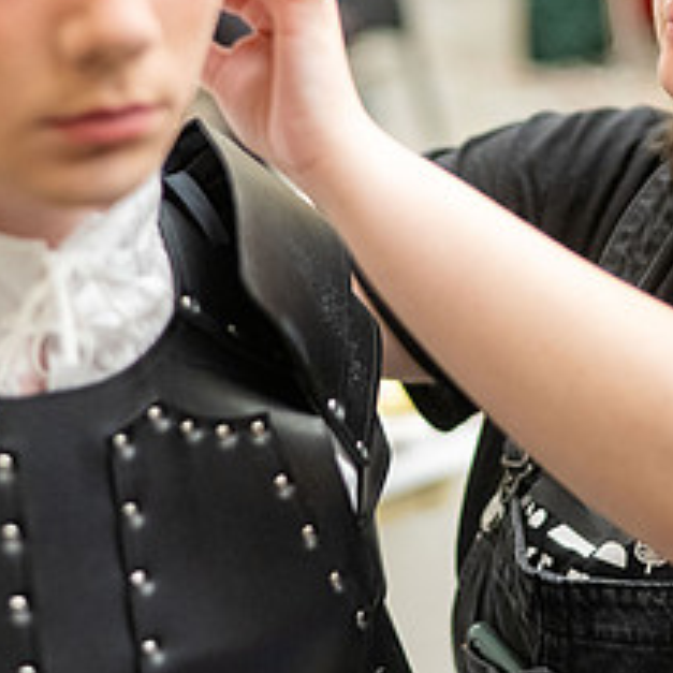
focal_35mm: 118
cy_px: 163
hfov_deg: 14.8
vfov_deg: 14.7
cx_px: 399
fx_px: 2596
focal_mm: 50
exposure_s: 1/320
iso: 2000
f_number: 1.8
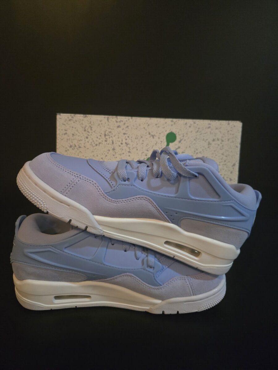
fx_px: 246
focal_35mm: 23
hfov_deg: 58.9
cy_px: 185
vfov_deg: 73.9
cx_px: 139
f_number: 1.8
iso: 1600
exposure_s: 1/60
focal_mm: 5.4
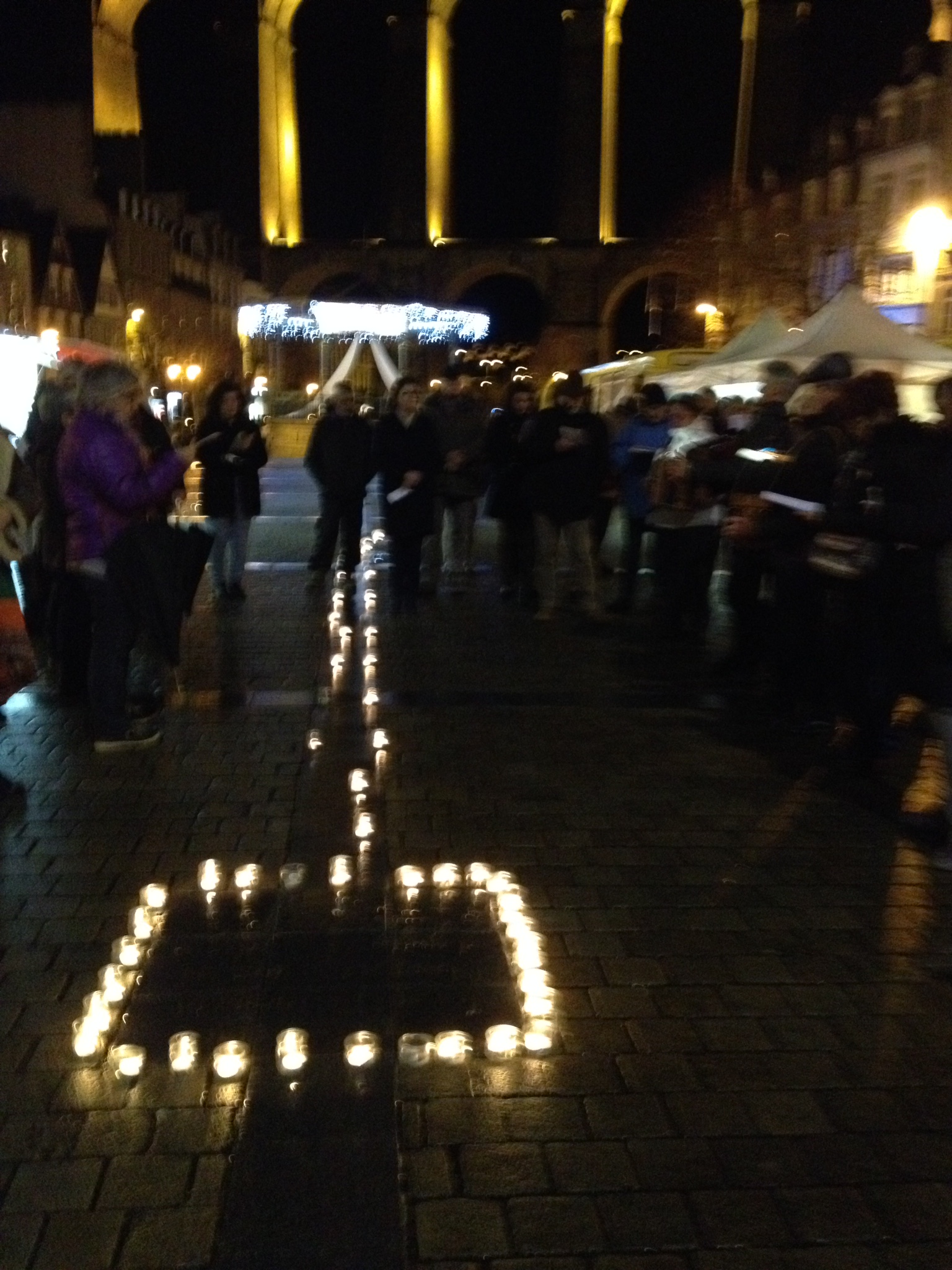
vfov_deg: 52.6
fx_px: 1283
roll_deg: -1.5
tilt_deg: -11.2
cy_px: 635
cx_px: 476
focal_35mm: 35
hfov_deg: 40.7
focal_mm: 4.28
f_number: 2.4
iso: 800
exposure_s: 1/15
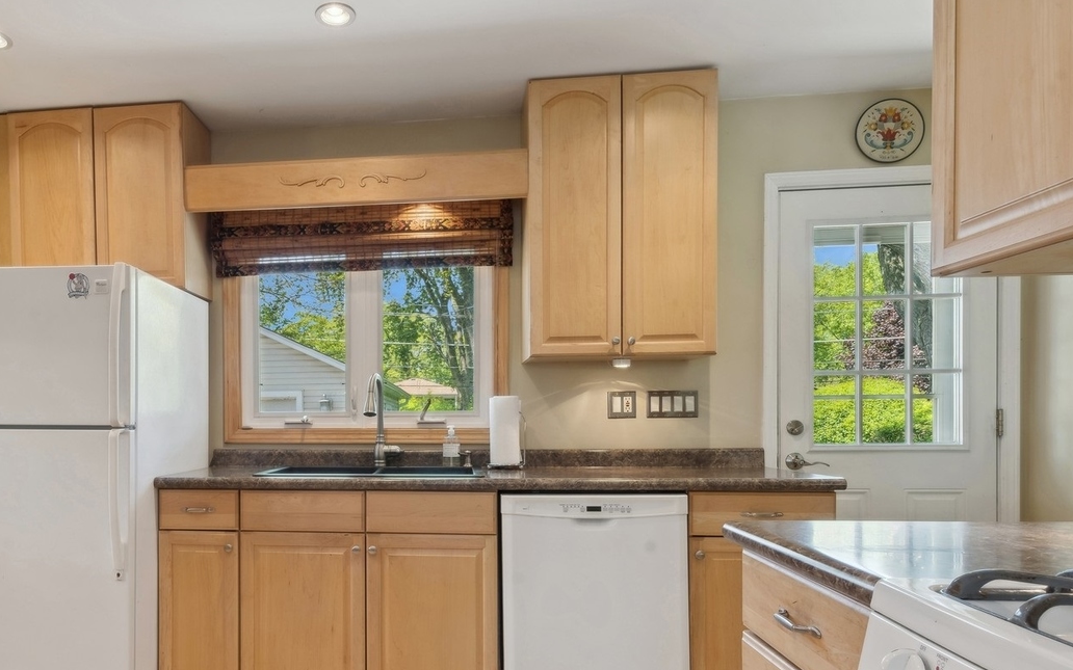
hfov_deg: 73.1
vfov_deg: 50.3
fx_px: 702
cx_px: 380
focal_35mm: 24
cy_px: 440
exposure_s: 1/15
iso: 200
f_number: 9.5
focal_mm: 15
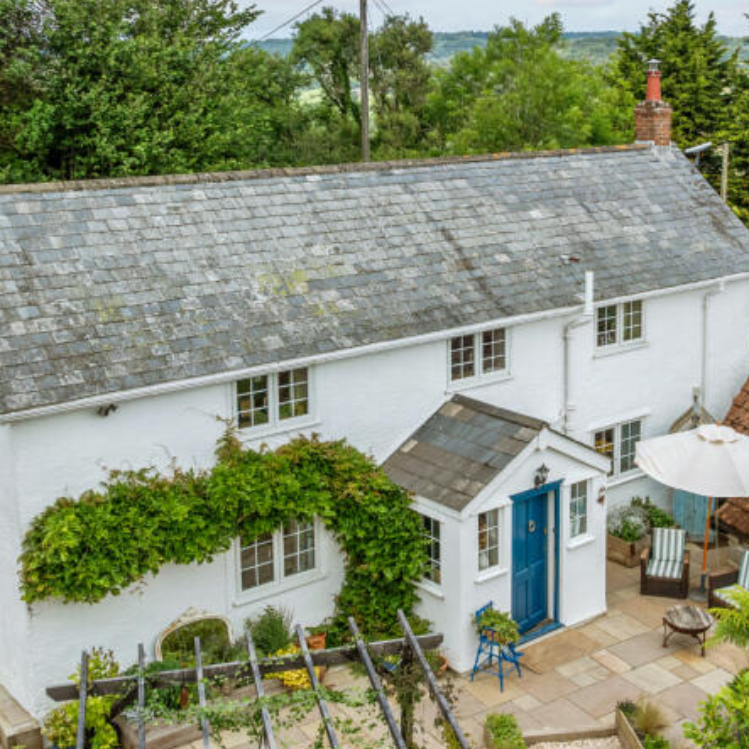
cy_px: 253
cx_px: 487
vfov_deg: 34.4
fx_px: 1200
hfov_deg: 34.4
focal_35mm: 49
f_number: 2.8
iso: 130
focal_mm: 12.29
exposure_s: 1/100
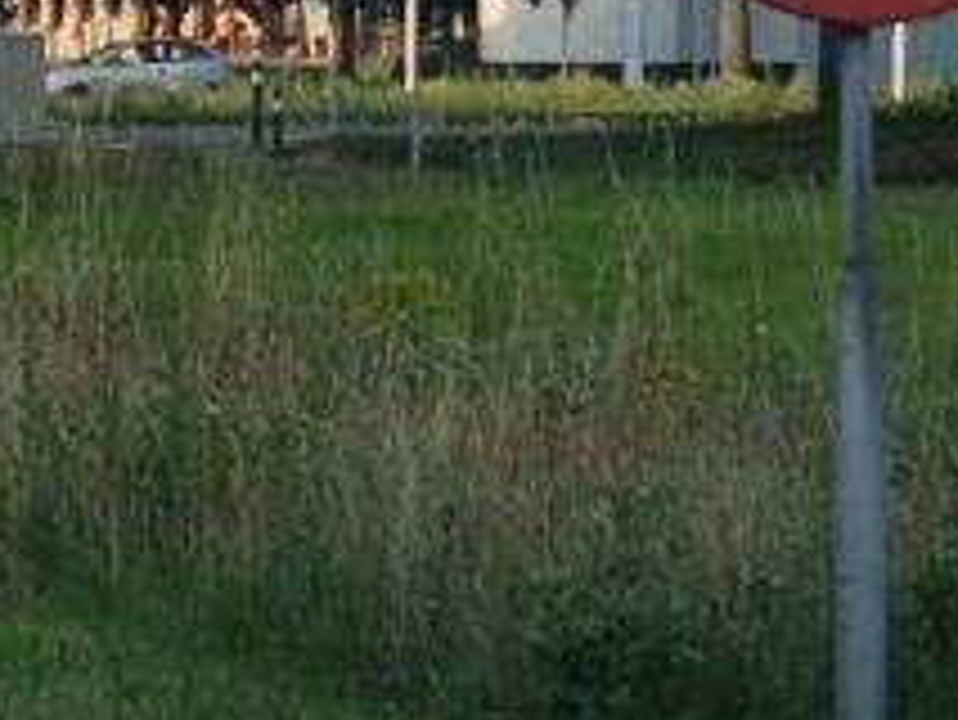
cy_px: -202
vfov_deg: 12.6
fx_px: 3157
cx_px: 450
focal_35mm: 114
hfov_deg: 17.3
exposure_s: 1/320
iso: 64
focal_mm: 7.9
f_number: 2.8
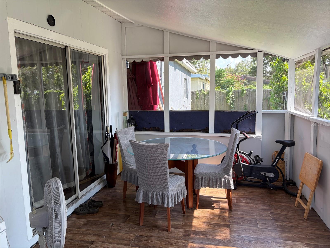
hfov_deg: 67.3
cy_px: 124
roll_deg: +1.5
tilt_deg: -7.3
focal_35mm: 26
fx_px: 248
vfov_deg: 53.1
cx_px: 165
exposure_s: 1/183
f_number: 1.6
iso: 50
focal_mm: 5.96
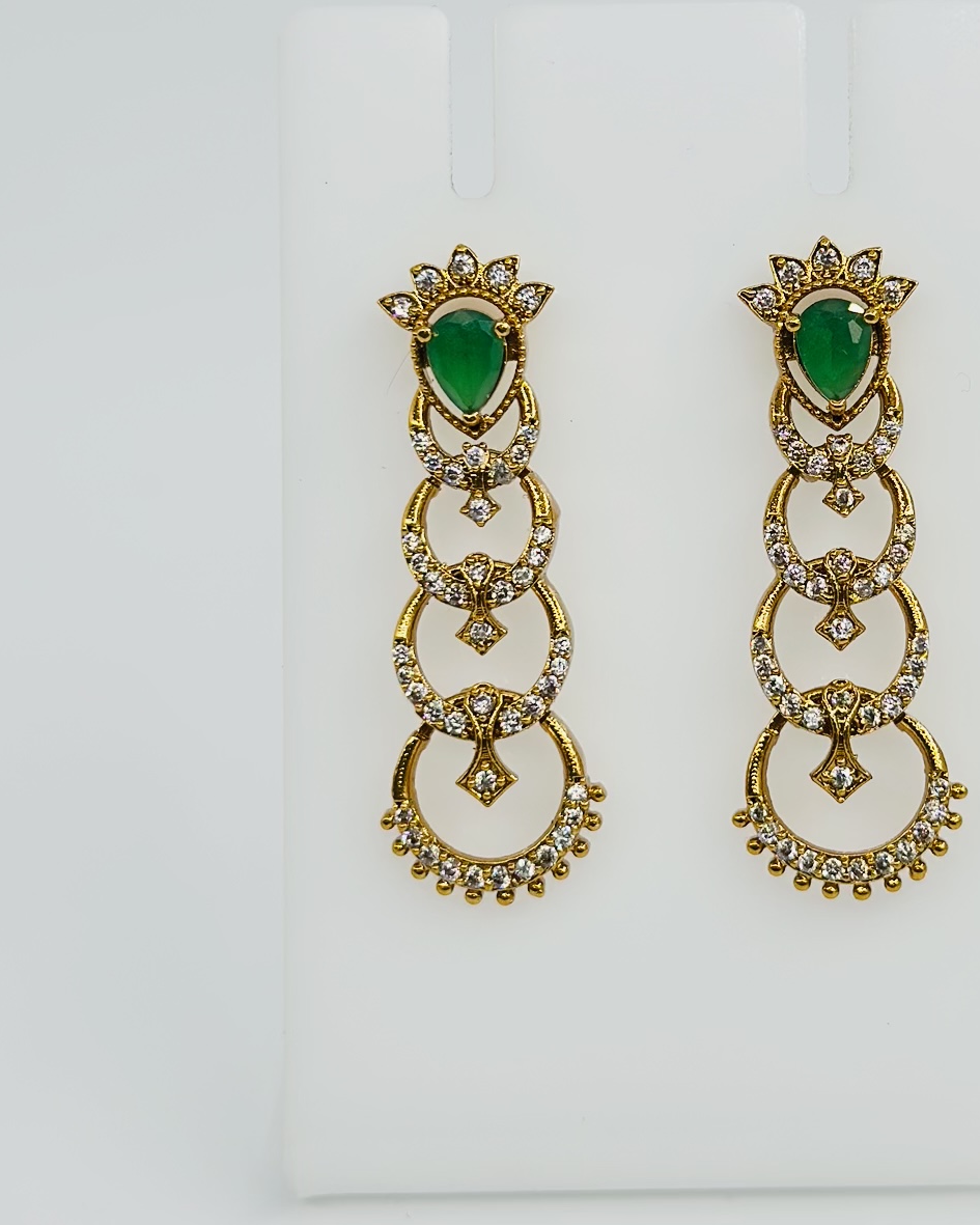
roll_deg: -0.7
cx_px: 692
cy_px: 414
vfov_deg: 23.7
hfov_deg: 19.1
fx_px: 2900
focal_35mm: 80
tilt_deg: -20.8
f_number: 1.78
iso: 80
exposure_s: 1/919
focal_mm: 6.86
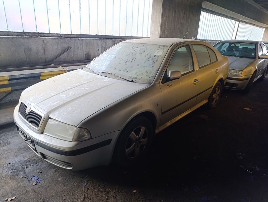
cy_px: 101
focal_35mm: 23
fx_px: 178
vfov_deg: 59.0
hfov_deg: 73.8
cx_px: 134
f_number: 1.6
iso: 640
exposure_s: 1/100
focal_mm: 6.14
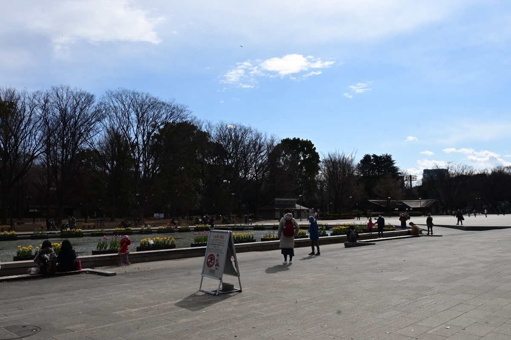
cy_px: 170
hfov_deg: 59.5
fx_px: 447
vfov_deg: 41.7
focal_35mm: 32
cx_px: 256
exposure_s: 1/2000
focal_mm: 21
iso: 800
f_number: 11
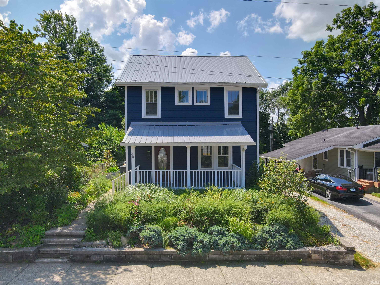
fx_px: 263
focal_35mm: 24
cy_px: 142
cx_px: 190
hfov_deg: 71.6
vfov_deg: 56.8
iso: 100
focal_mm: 4.5
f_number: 2.8
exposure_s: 1/500
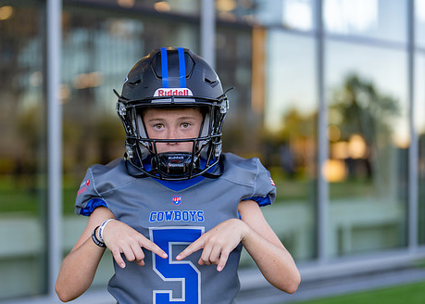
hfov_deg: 29.0
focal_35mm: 68
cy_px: 176
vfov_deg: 20.9
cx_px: 178
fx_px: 821
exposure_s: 1/640
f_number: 1.2
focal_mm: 50
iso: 100
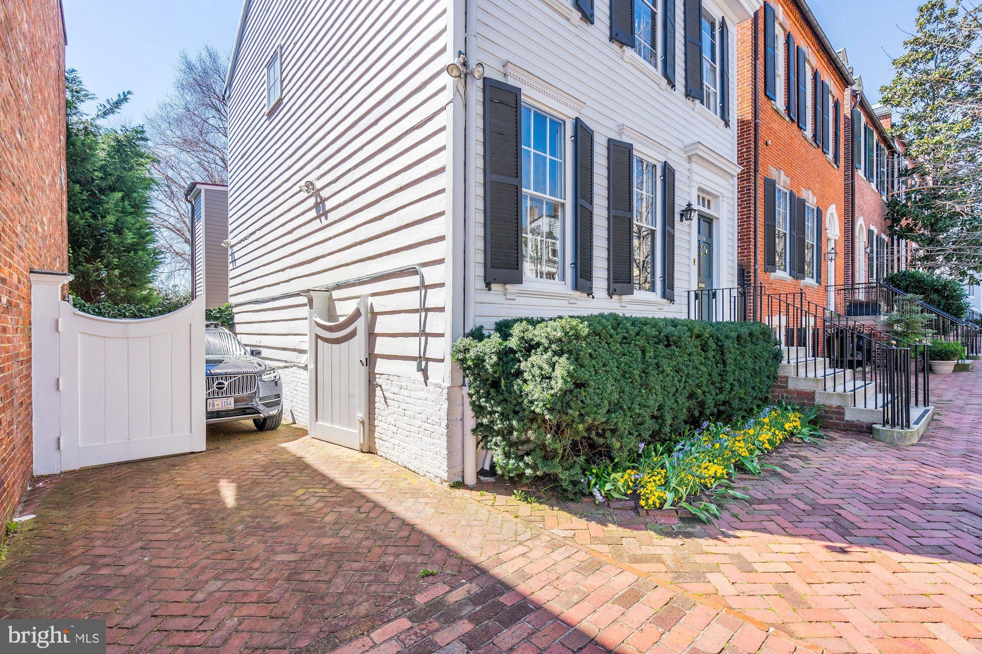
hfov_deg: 96.7
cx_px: 491
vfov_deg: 73.7
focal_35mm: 16
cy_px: 327
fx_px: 436
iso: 200
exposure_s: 1/400
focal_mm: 16
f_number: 8
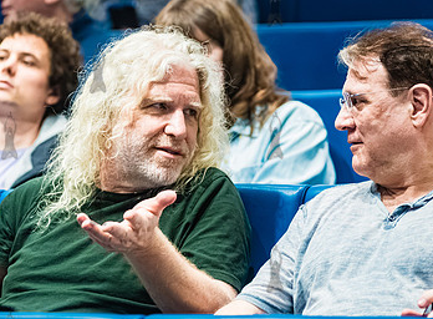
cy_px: 109
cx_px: 227
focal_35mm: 303
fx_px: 3764
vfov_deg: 4.8
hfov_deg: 6.6
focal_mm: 155
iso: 5000
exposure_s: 1/200
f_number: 4
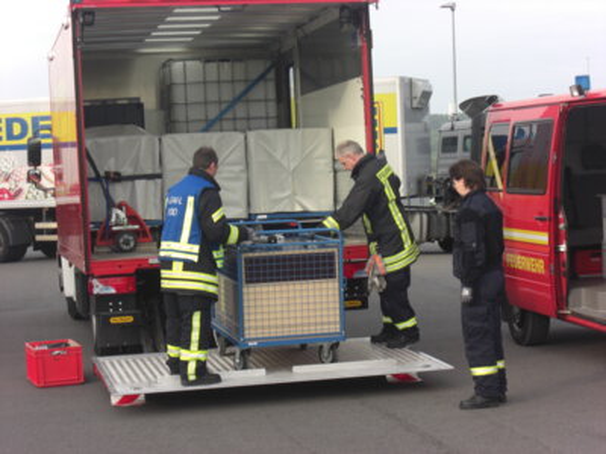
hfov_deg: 24.4
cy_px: 227
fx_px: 1401
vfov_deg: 18.4
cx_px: 303
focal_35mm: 80
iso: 80
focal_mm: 16.6
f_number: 4.4
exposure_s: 1/160
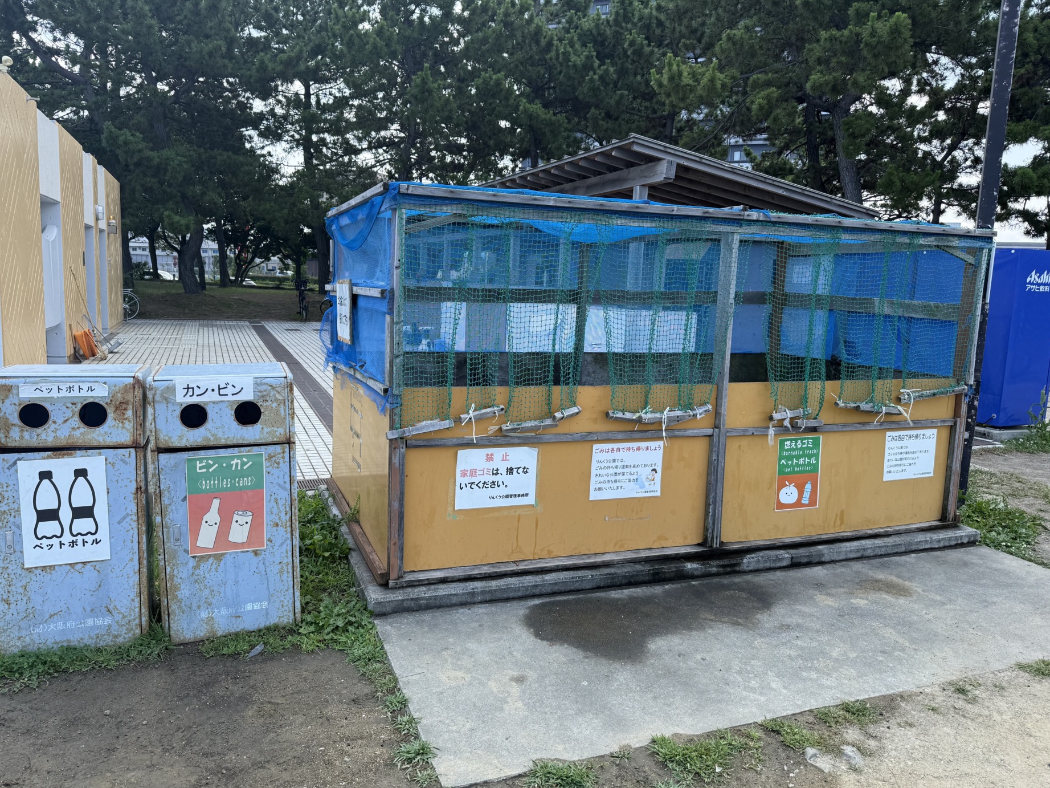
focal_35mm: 25
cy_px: 383
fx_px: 758
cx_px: 511
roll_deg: -2.2
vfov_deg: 54.9
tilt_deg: -8.1
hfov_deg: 69.4
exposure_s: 1/1211
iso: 80
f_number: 1.78
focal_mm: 6.76
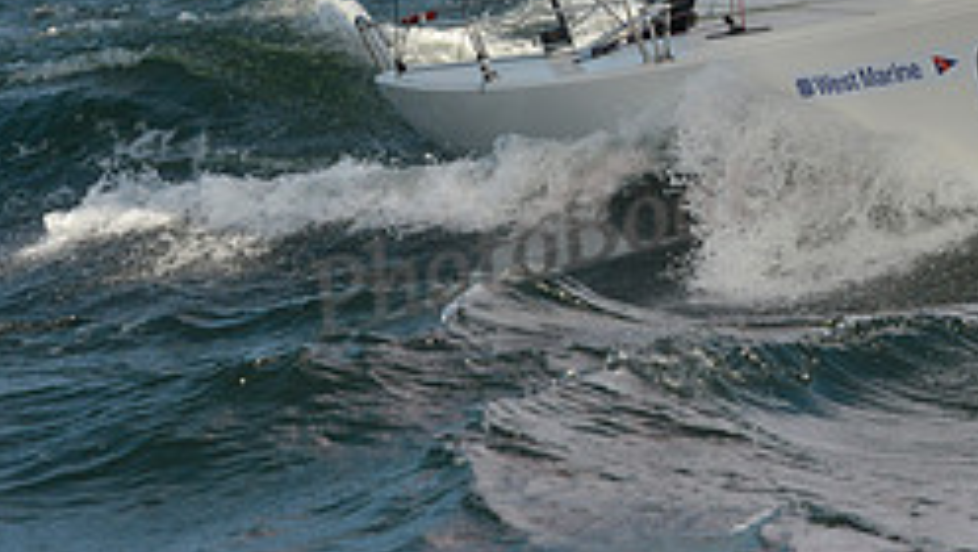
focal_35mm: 196
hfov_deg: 10.8
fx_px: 5087
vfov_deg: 6.2
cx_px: 1073
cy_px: -26
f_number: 10
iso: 400
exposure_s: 1/1600
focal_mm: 80
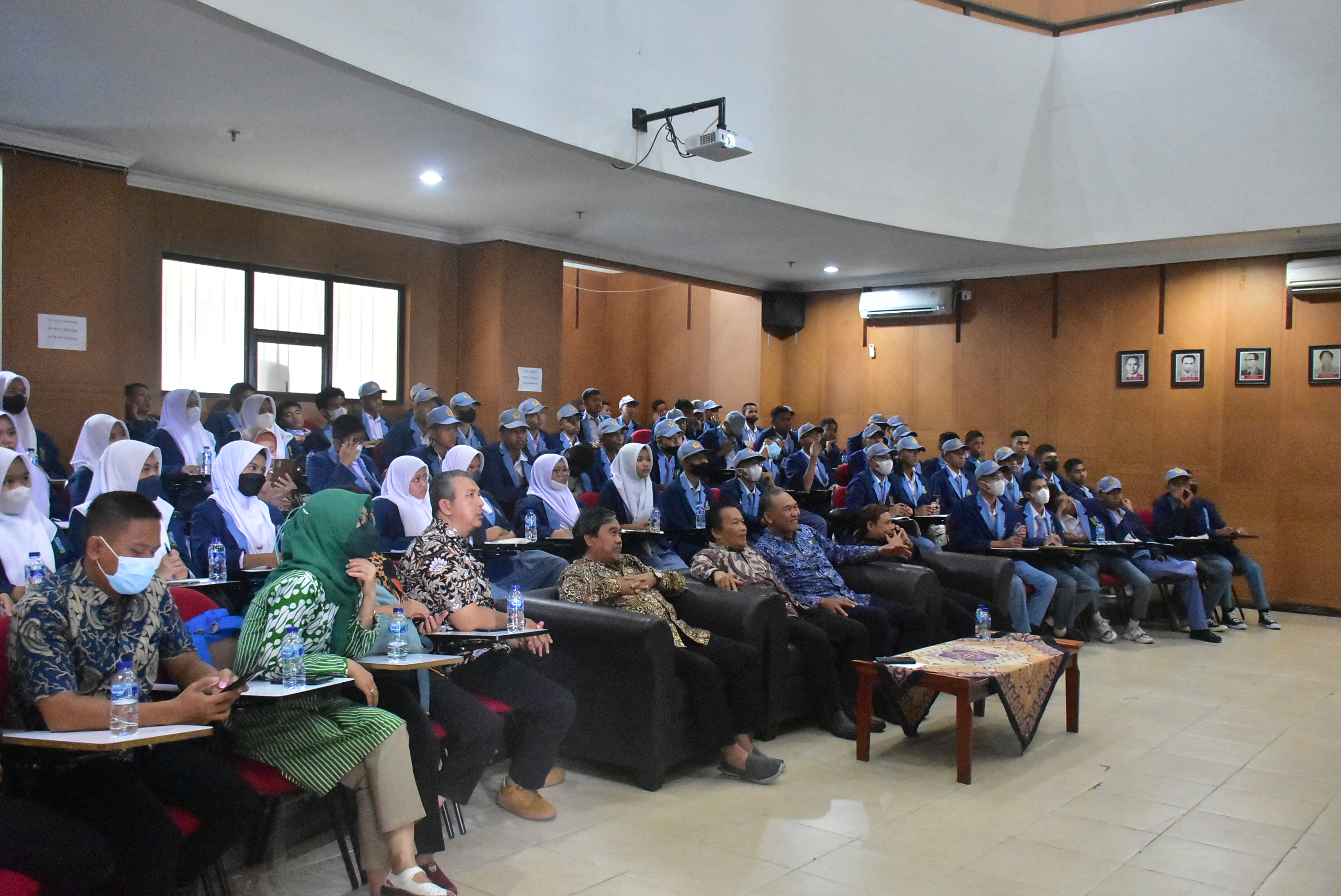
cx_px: 670
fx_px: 1118
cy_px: 448
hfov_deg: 61.9
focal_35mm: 30
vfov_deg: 43.7
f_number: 4.5
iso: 8000
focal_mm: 20
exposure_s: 1/100
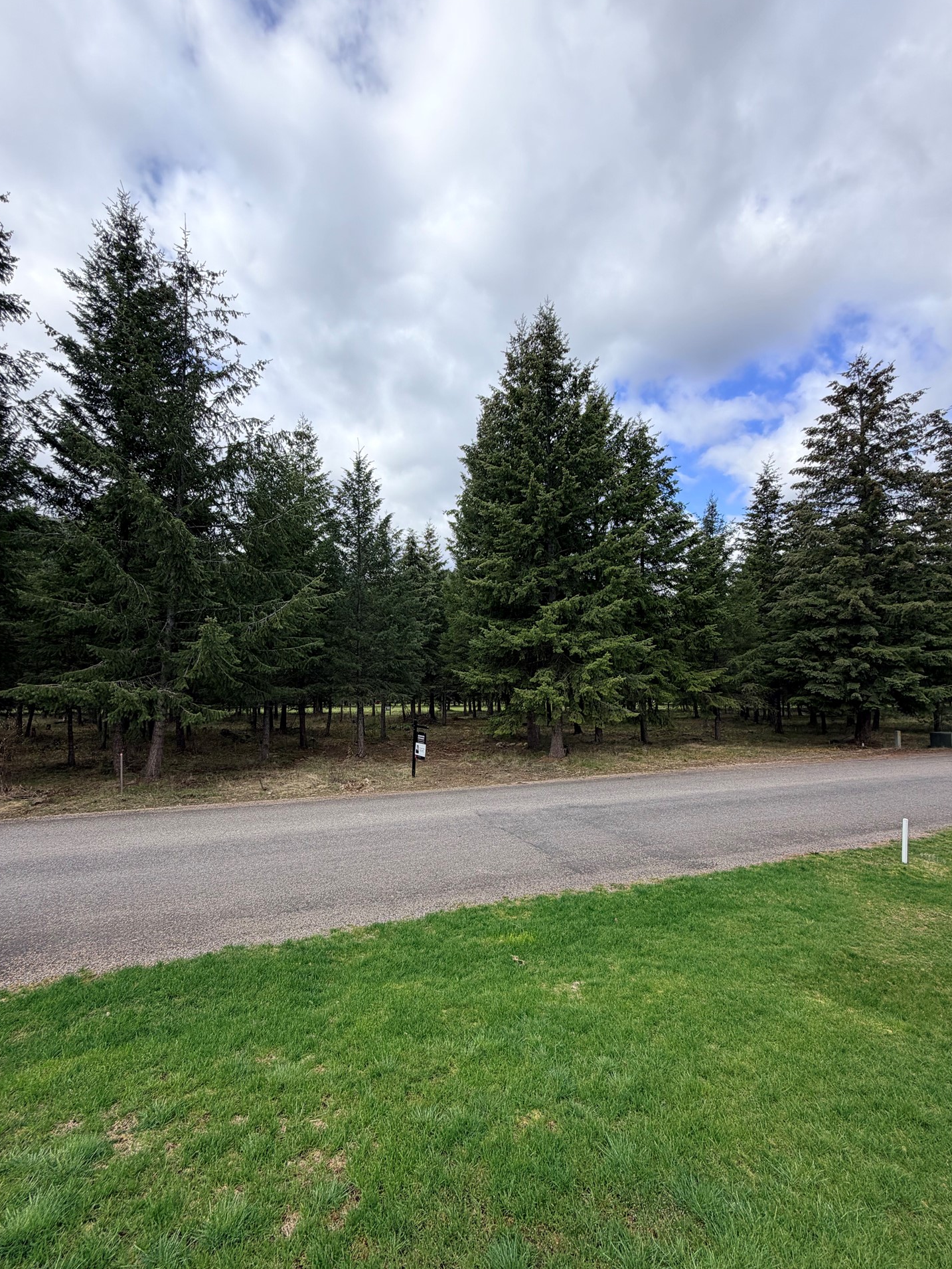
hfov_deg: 81.7
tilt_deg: +3.5
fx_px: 550
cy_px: 671
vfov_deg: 98.1
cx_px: 447
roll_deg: -0.5
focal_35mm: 15
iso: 25
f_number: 2.2
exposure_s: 1/770
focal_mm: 2.22
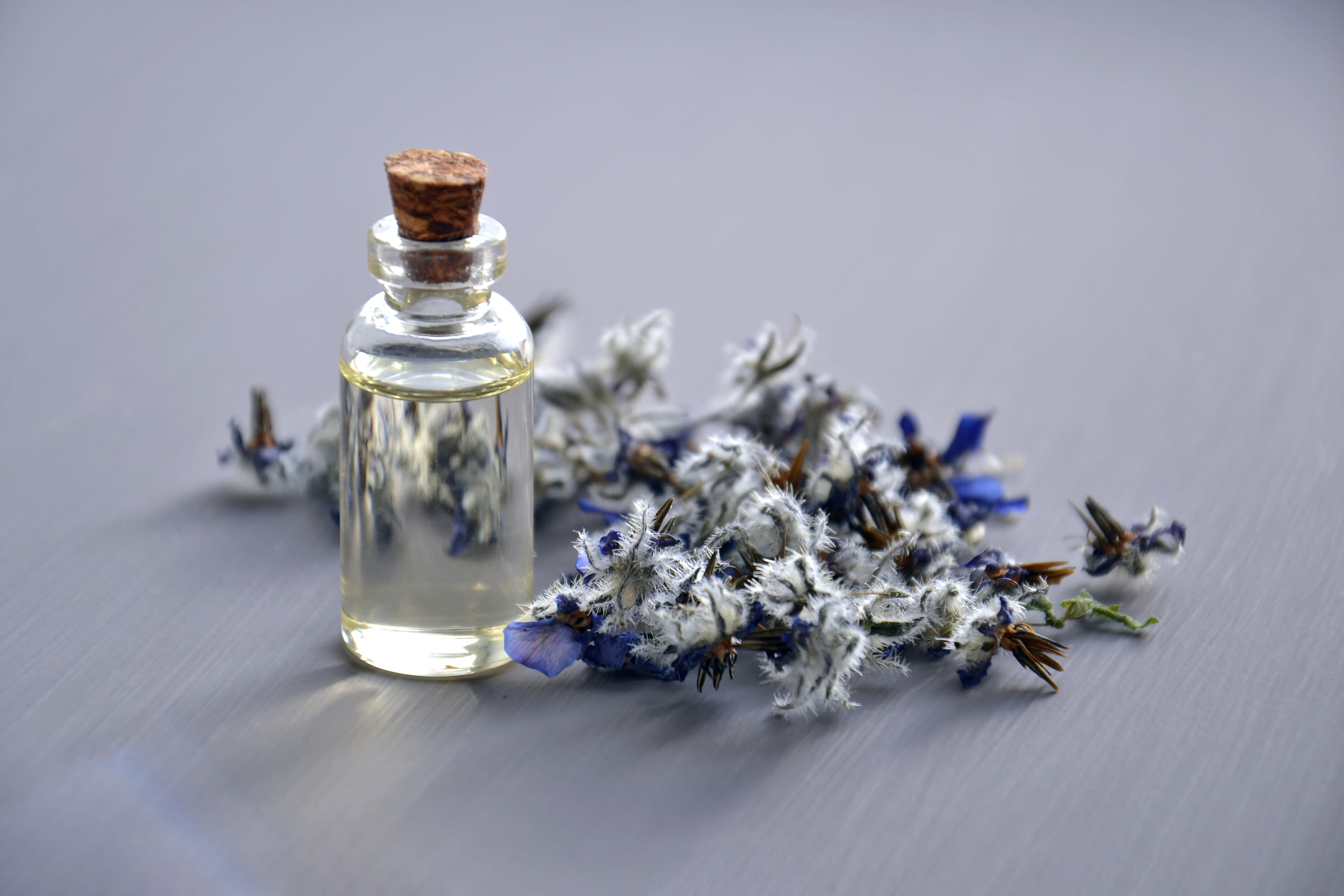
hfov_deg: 13.0
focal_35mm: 158
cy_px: 448
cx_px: 672
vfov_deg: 8.7
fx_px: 5880
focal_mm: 105
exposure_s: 1/125
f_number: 8
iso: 100
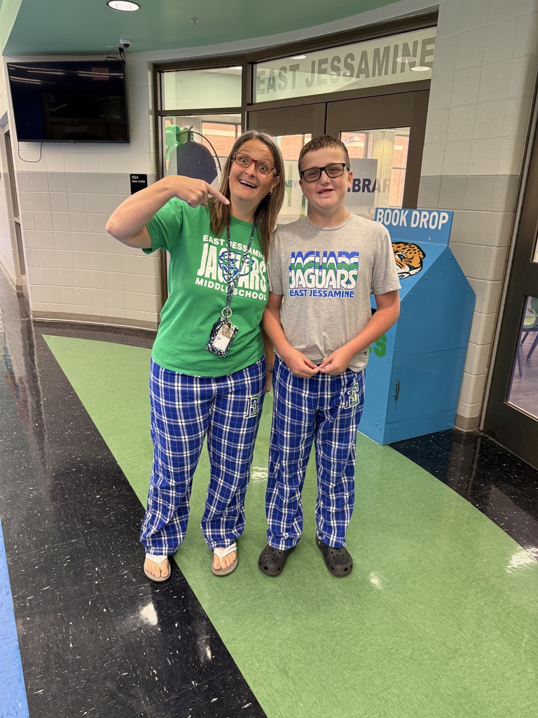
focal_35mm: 24
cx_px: 269
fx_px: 497
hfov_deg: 56.8
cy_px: 359
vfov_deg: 71.6
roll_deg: -2.2
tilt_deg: -17.4
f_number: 1.78
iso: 250
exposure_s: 1/60
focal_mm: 6.76
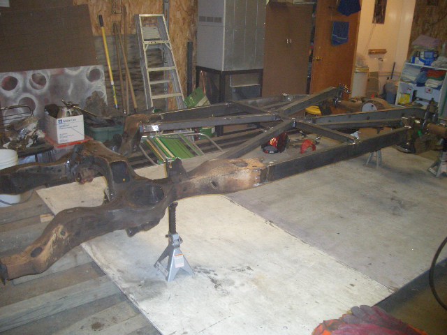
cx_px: 224
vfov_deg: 40.7
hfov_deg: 52.6
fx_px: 452
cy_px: 168
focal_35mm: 35
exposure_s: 1/60
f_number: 2.6
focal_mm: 5.8
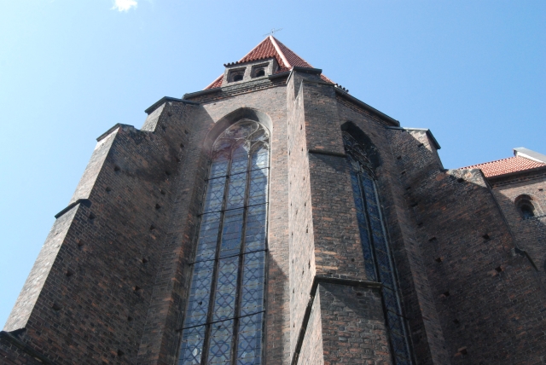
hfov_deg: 53.1
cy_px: 182
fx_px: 546
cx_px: 273
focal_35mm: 36
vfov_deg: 36.9
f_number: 10
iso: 1250
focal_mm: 24
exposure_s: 1/400
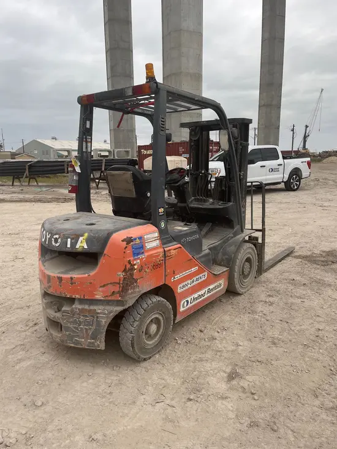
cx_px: 168
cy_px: 224
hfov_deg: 53.1
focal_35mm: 26
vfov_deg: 67.3
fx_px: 337
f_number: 1.6
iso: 40
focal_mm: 5.1
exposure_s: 1/264
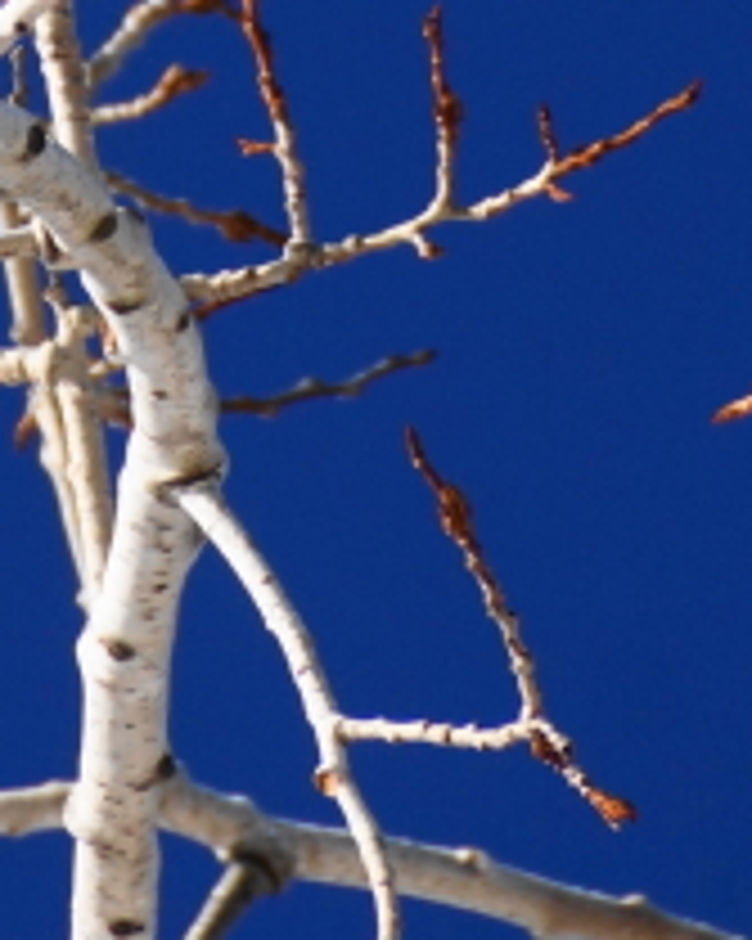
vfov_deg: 1.2
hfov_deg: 0.9
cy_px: -279
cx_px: 70
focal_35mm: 1683
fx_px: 46856
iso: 400
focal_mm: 250
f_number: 6.3
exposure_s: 1/400
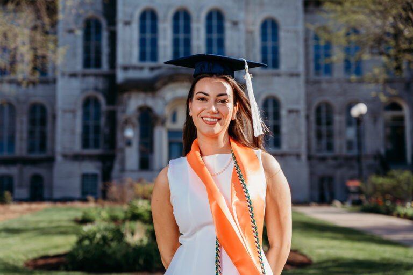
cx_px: 206
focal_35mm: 63
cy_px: 138
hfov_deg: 31.7
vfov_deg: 21.5
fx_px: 726
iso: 64
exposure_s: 1/400
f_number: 3.5
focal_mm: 63.3
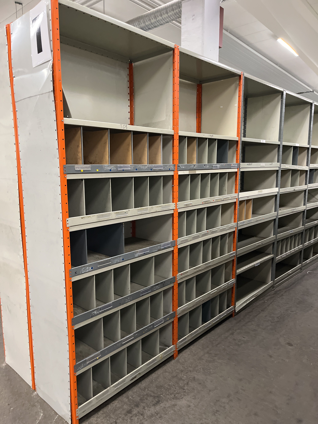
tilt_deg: -6.5
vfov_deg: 67.3
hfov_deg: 53.1
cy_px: 212
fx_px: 318
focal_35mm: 26
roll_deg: +2.2
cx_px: 159
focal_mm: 5.1
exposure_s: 1/50
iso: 500
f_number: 1.6
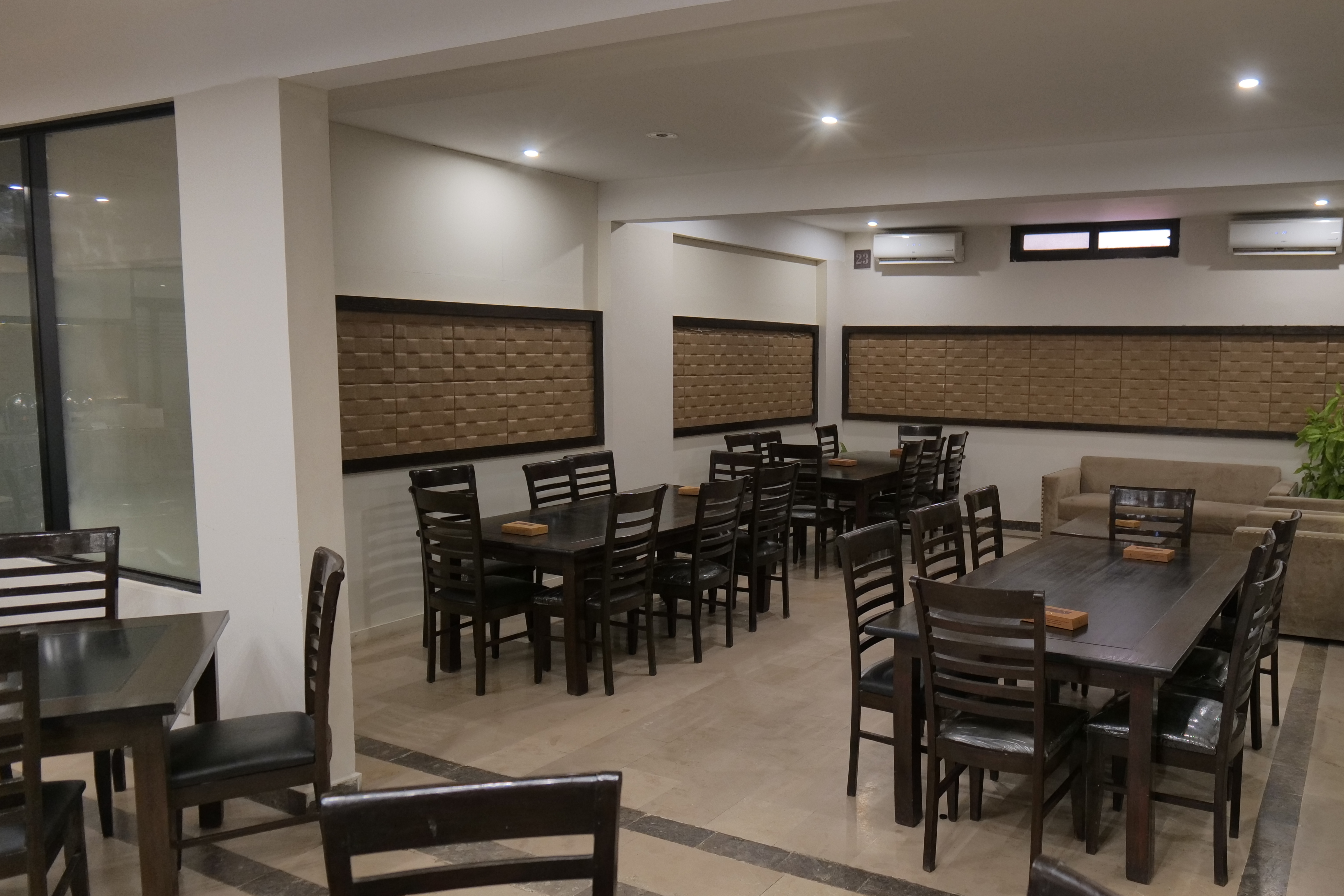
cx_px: 866
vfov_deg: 49.6
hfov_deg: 68.0
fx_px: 971
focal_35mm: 26
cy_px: 453
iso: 1600
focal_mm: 20
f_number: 3.5
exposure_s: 1/100
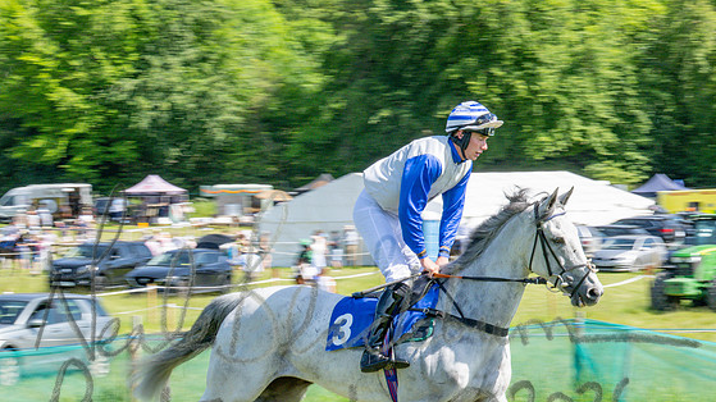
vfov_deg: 9.1
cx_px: 396
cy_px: 280
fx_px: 2524
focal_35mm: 133
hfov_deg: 16.1
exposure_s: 1/160
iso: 200
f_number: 18
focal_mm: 70
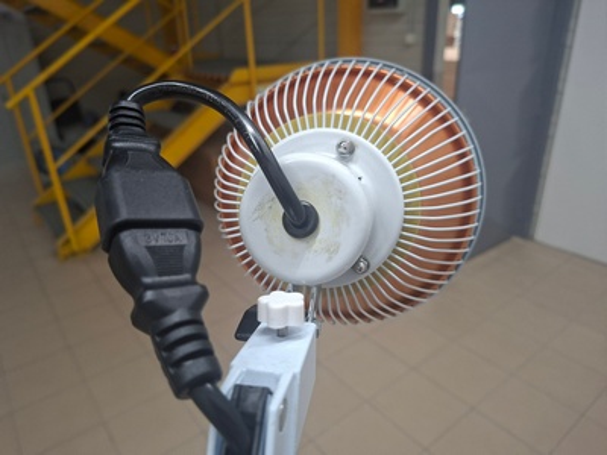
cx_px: 304
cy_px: 228
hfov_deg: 73.9
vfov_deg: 58.9
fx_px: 403
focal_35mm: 23
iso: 250
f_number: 1.8
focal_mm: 5.54
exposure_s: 1/120
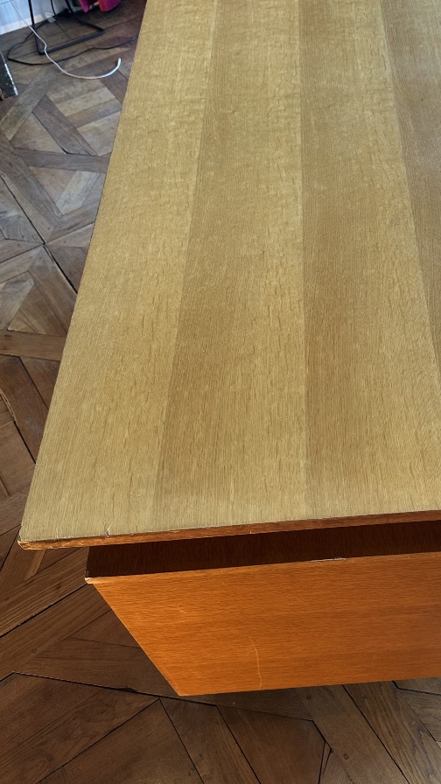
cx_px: 361
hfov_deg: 32.7
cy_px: 338
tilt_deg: -49.7
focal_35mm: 35
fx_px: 728
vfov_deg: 56.4
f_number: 1.78
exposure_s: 1/50
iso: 160
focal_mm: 6.86
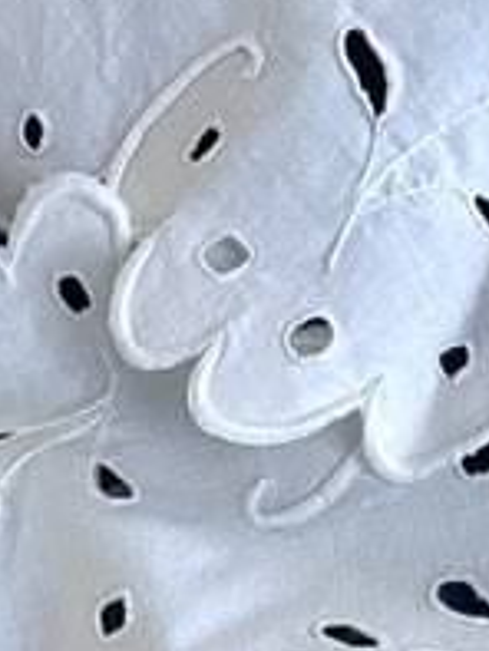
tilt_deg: -64.8
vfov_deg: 12.4
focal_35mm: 135
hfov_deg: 10.9
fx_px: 2540
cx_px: 413
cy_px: 1404
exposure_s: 1/60
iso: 250
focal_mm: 4.2
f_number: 1.6
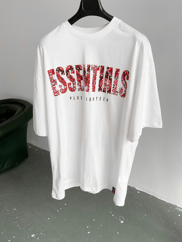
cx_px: 91
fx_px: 203
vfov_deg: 61.7
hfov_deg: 48.2
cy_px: 121
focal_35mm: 29
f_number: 1.8
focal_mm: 3
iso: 50
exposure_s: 1/120
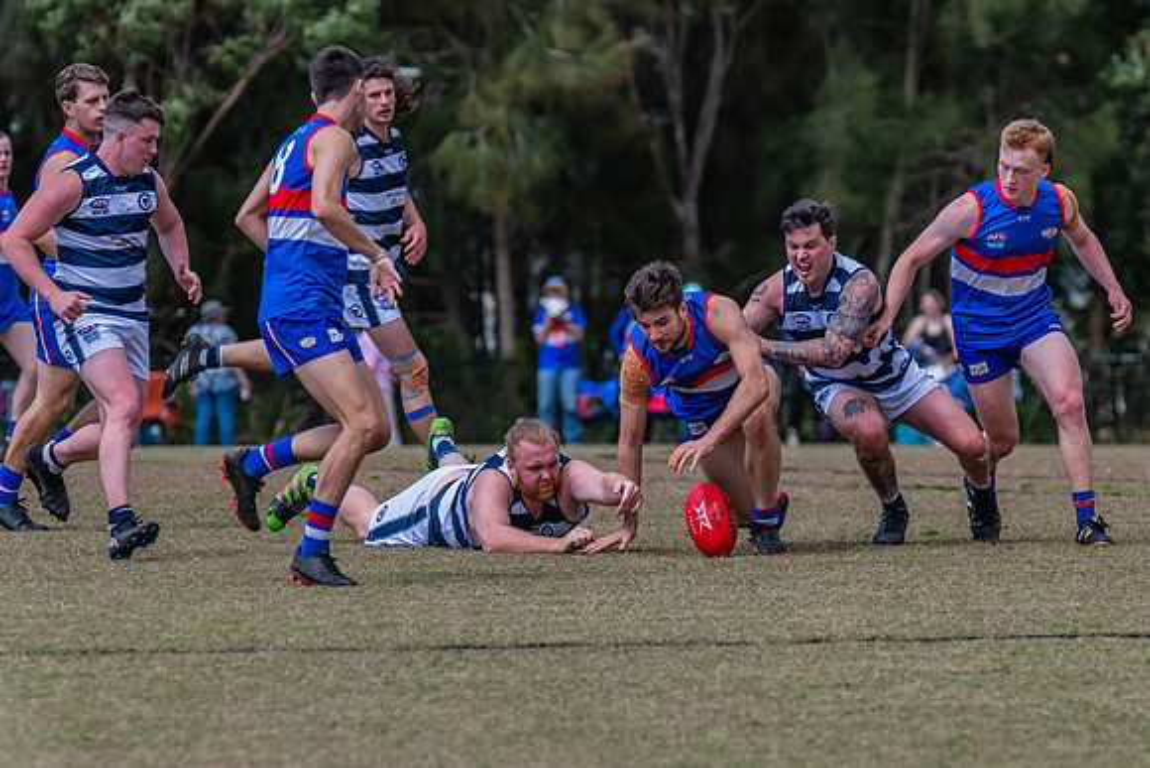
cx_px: 679
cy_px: 444
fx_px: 11811
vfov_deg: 3.7
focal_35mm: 370
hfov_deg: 5.6
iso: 800
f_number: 6.3
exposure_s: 1/1600
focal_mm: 310
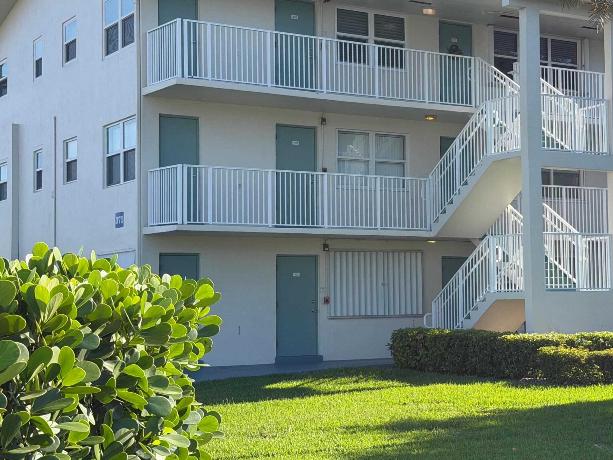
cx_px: 412
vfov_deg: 21.9
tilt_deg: +4.0
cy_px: 206
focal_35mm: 67
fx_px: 1186
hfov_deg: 28.8
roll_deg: +1.5
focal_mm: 6.76
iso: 80
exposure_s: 1/2762
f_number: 1.78
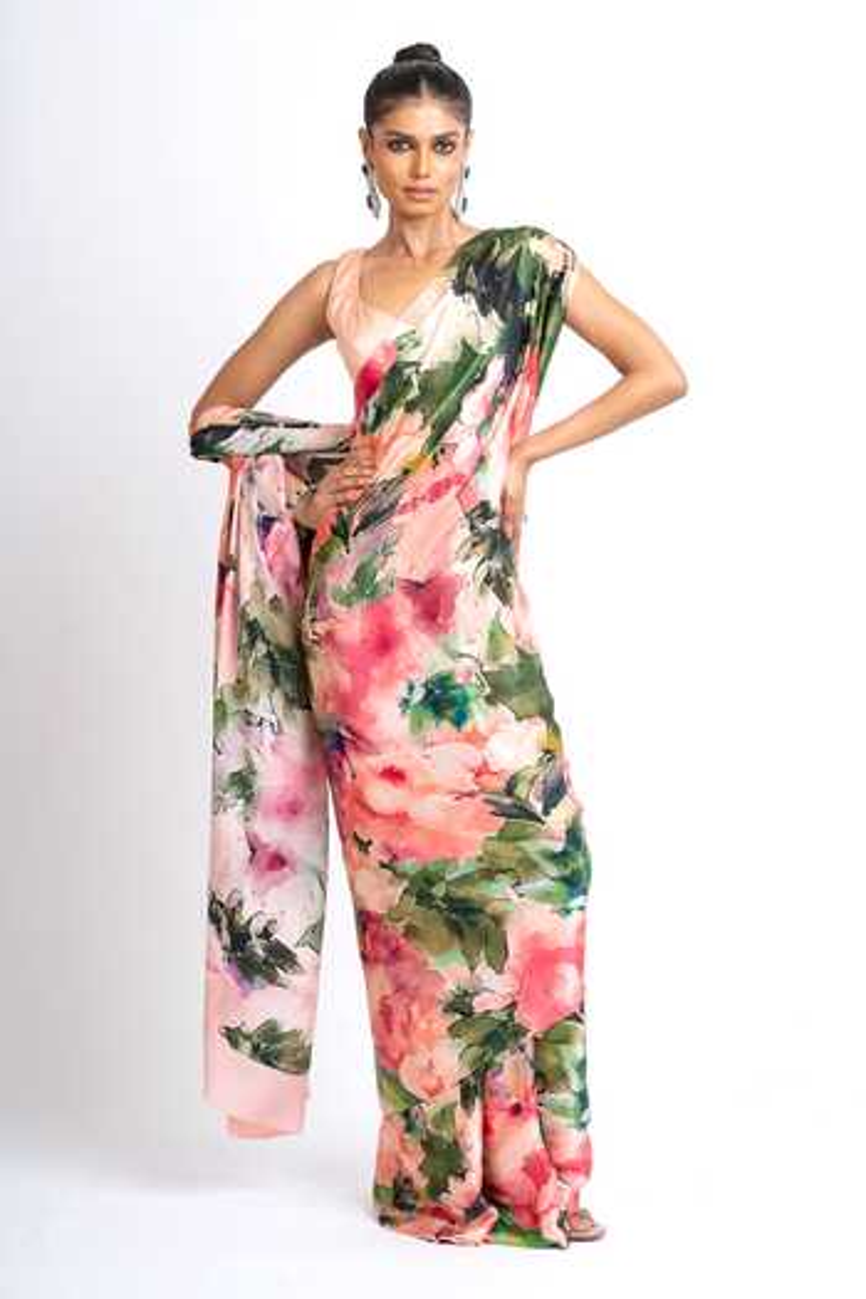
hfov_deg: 16.1
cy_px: 650
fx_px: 3067
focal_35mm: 85
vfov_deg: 23.9
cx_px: 433
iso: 200
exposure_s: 1/160
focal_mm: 85
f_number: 11
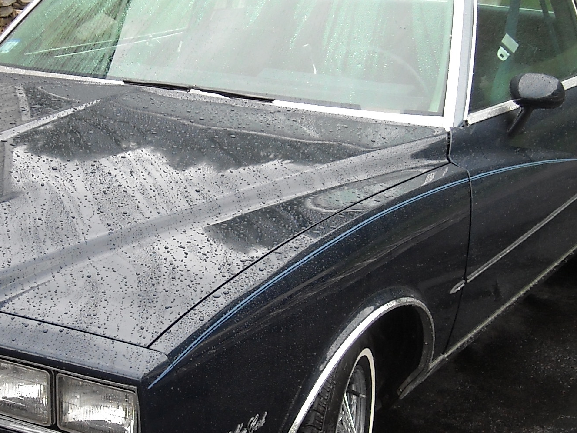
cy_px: 245
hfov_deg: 23.9
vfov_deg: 18.2
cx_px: 164
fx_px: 1351
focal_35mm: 81
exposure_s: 1/161
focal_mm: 5.7
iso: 64
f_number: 2.8
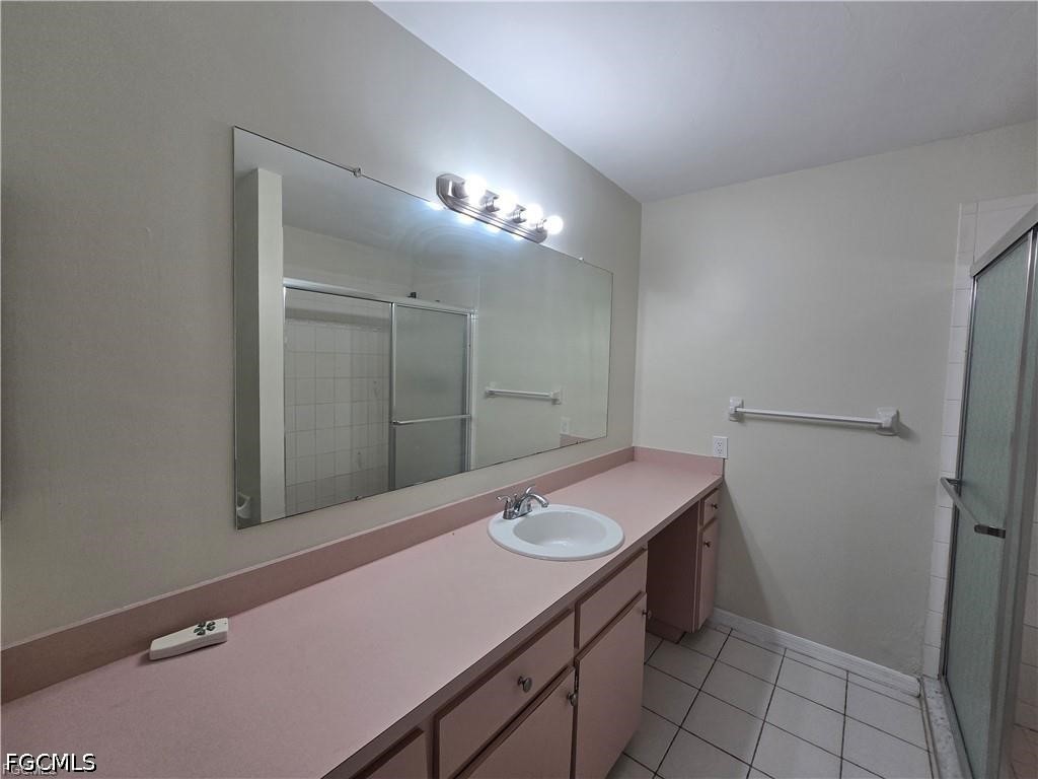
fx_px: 390
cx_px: 519
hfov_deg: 106.2
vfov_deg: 89.9
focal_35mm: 13
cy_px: 390
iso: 80
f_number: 2.2
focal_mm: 2.2
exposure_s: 1/120
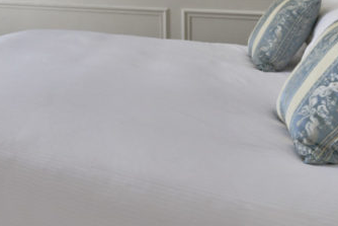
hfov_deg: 34.9
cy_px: -45
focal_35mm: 49
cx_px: -30
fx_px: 460
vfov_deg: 24.9
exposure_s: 1/200
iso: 200
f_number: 8
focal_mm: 16
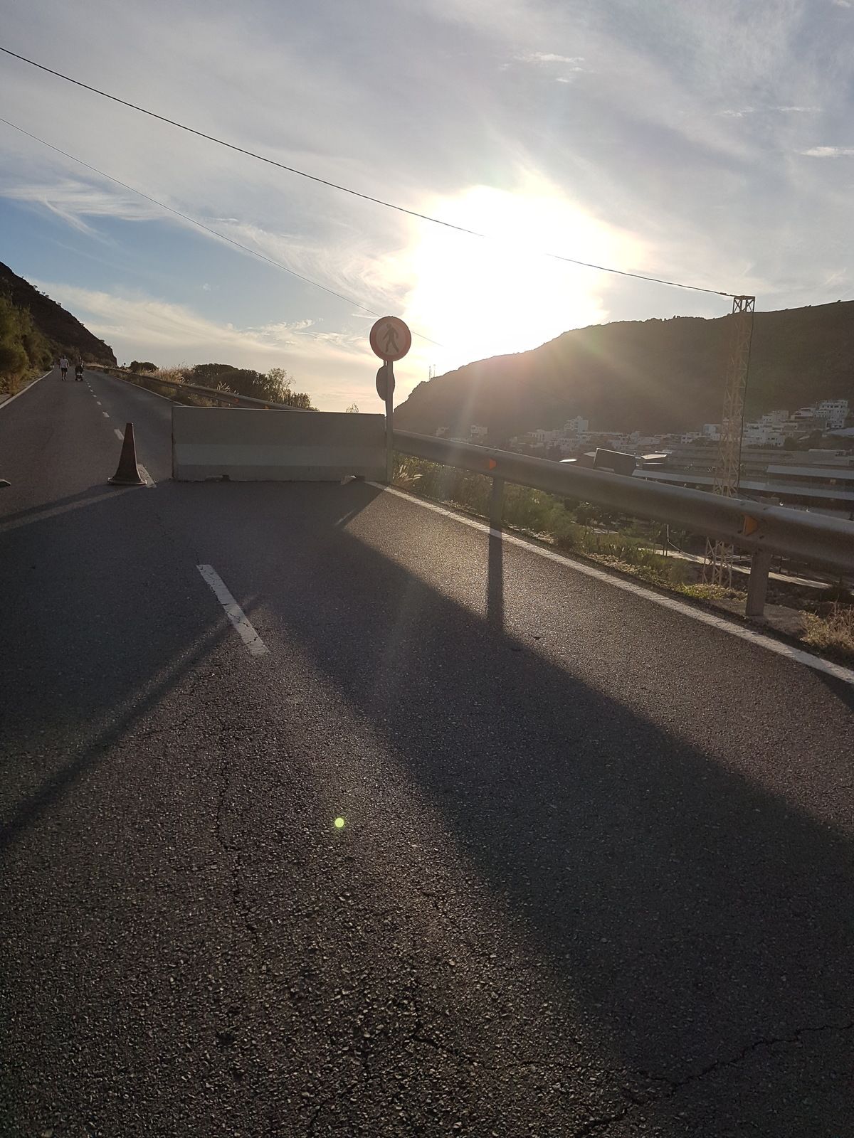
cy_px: 569
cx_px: 427
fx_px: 855
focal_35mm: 26
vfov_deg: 67.3
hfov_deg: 53.1
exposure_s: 1/5840
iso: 50
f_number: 1.7
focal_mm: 4.2
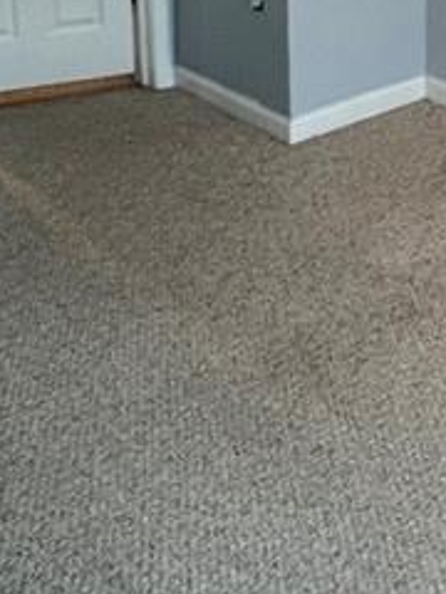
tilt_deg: -11.3
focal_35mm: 65
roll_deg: +0.7
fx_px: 1117
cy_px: -114
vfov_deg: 26.6
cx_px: 354
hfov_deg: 22.3
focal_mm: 1.57
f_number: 1.8
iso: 250
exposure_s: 1/60
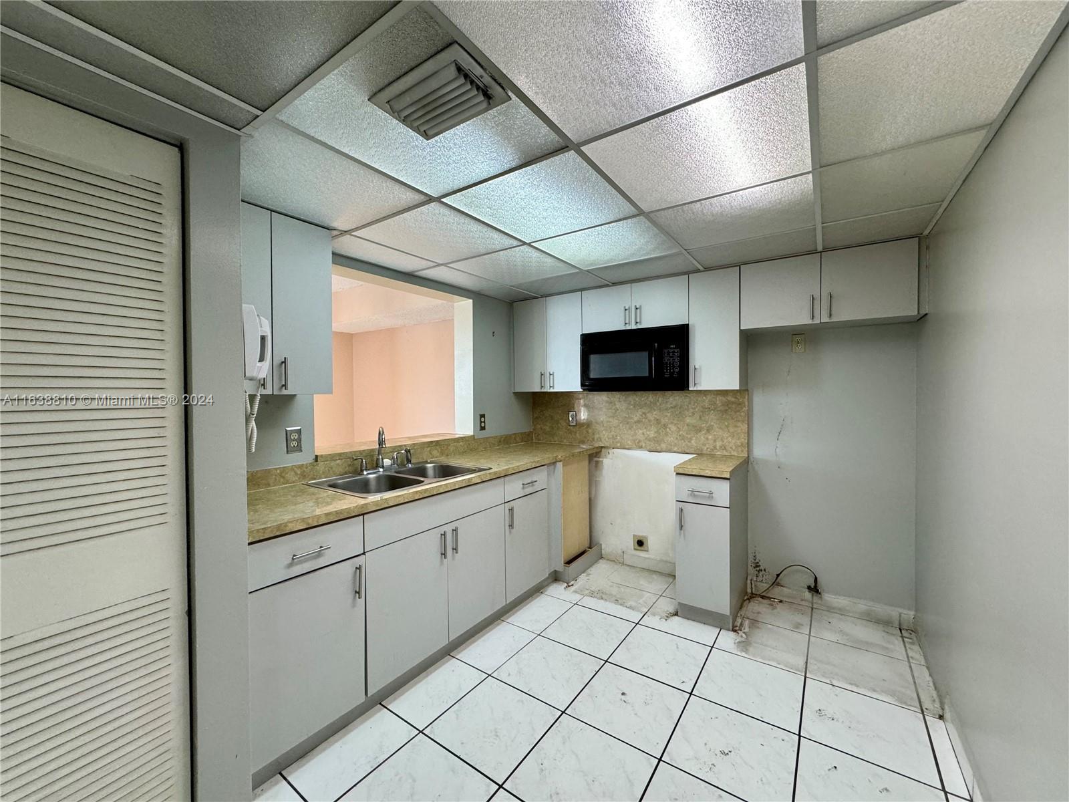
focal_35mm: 14
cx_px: 534
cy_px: 401
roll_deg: +0.2
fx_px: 432
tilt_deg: -1.0
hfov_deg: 102.1
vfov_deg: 85.7
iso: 250
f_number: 2.2
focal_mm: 2.22
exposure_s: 1/120
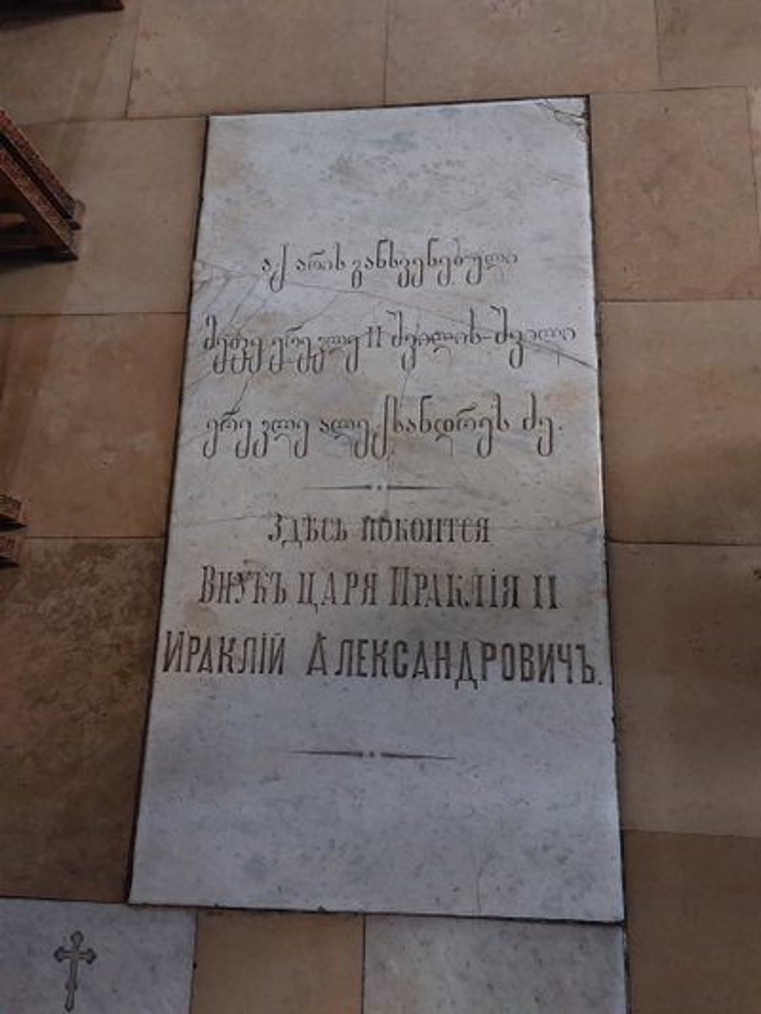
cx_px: 380
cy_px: 507
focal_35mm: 24
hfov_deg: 56.8
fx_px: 703
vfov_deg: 71.6
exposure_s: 1/25
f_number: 1.8
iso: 800
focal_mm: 5.23
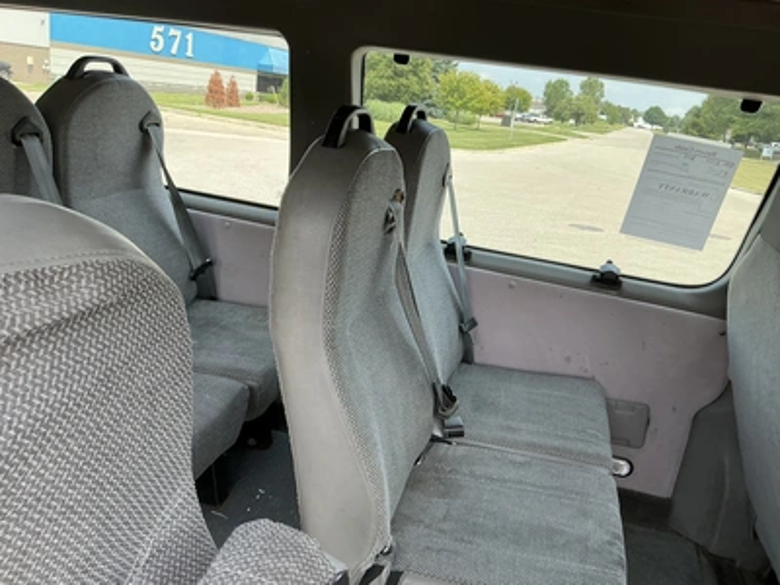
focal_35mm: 28
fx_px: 631
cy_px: 292
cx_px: 390
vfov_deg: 49.7
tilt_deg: -13.9
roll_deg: -8.4
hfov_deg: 63.4
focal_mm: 3
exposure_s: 1/348
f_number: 1.8
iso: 25
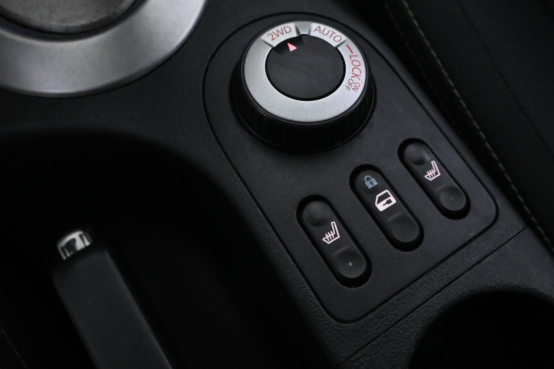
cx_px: 333
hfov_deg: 51.5
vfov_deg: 35.8
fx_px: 569
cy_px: 150
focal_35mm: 37
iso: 6400
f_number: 5
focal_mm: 20
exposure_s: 1/60
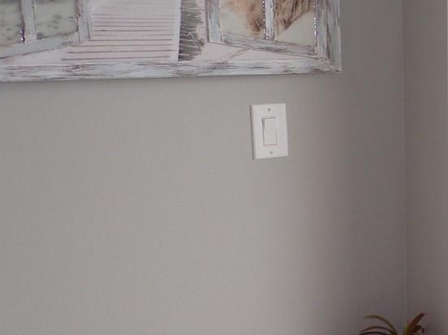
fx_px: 892
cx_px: 544
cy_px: 124
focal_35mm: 69
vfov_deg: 21.2
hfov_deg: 25.2
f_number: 3
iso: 100
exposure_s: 1/50
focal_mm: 4.3
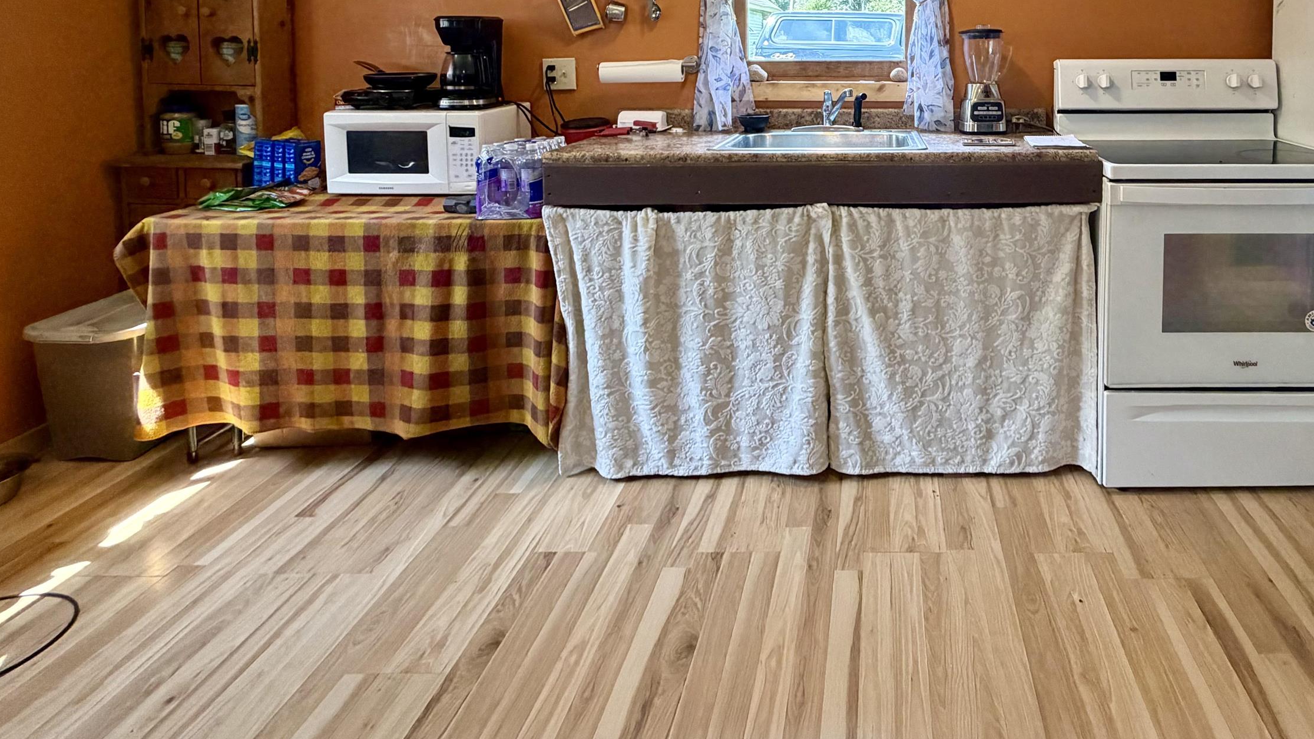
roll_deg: +0.6
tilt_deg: -4.2
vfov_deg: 48.4
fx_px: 732
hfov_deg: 80.6
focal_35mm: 21
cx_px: 891
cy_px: 84
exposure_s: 1/121
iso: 320
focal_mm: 2.22
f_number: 2.2
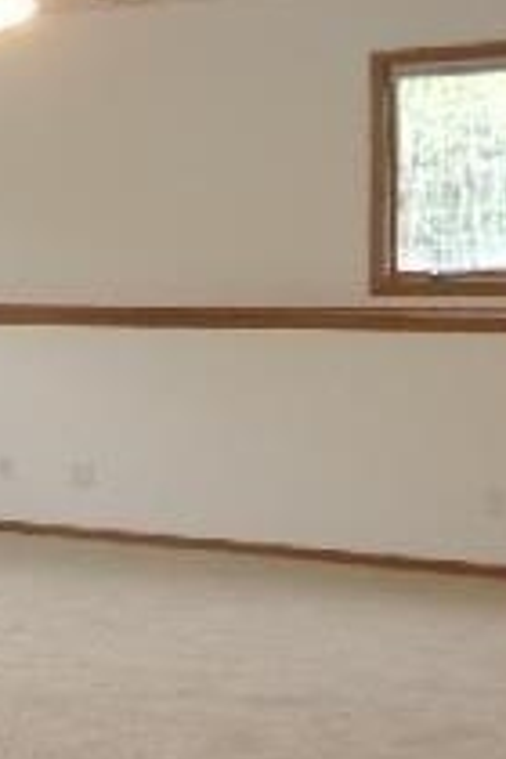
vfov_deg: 26.6
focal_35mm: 76
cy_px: 307
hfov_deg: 14.9
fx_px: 1602
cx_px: -488
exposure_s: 1/34
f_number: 3.7
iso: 200
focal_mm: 4.3
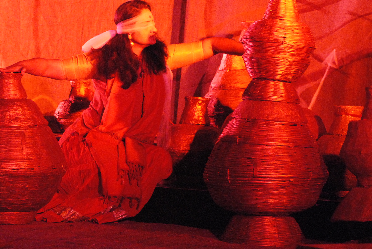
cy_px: 104
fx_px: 1593
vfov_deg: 8.9
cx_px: 121
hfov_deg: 13.3
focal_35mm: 154
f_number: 5.6
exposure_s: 1/25
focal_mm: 70
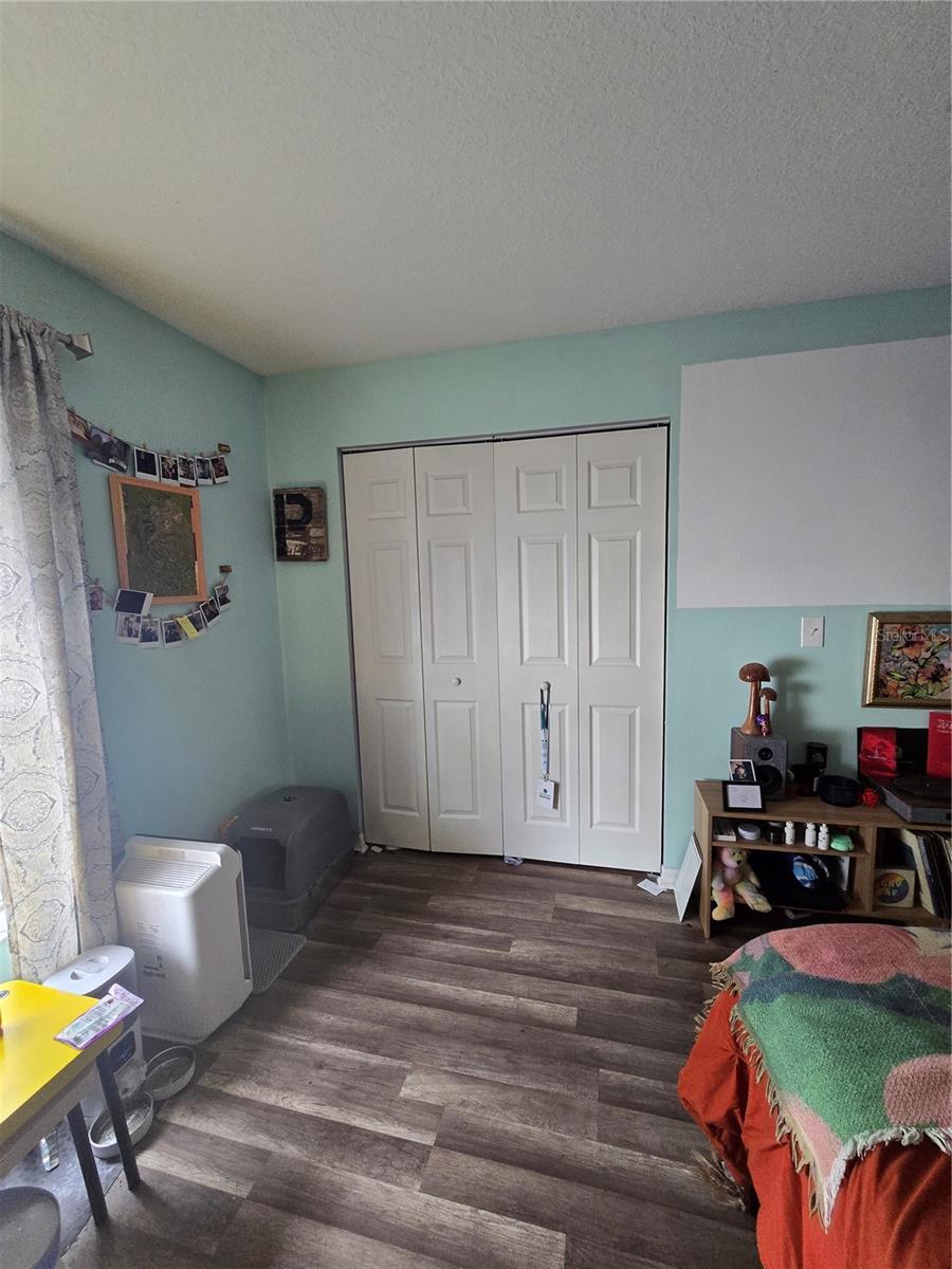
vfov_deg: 106.2
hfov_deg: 89.9
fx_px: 477
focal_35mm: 13
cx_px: 476
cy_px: 634
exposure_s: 1/100
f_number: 2.2
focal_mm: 2.2
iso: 250
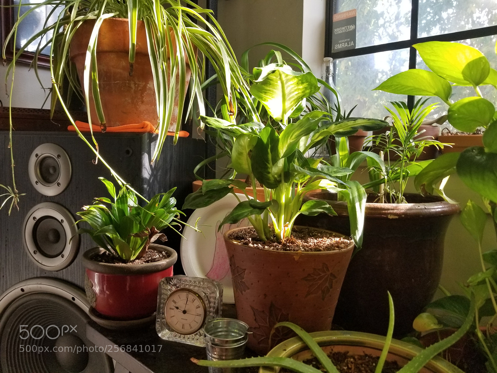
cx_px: 248
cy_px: 186
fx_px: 373
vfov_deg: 53.1
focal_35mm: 26
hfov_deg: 67.3
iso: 100
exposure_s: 1/50
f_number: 1.7
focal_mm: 4.25
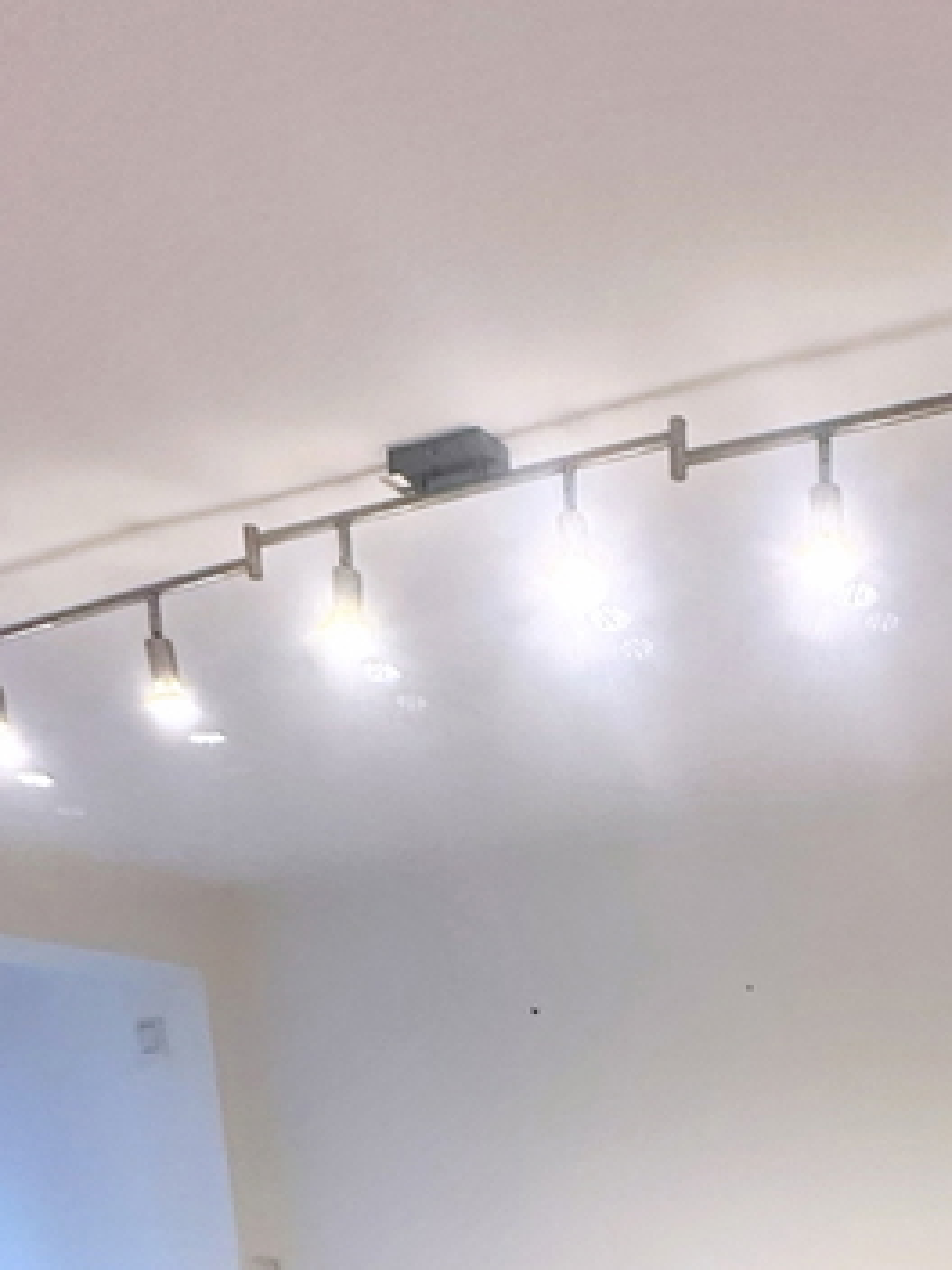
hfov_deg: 31.9
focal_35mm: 43
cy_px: 1753
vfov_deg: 31.0
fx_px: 1577
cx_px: 862
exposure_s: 1/50
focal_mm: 2.22
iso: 160
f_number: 2.2
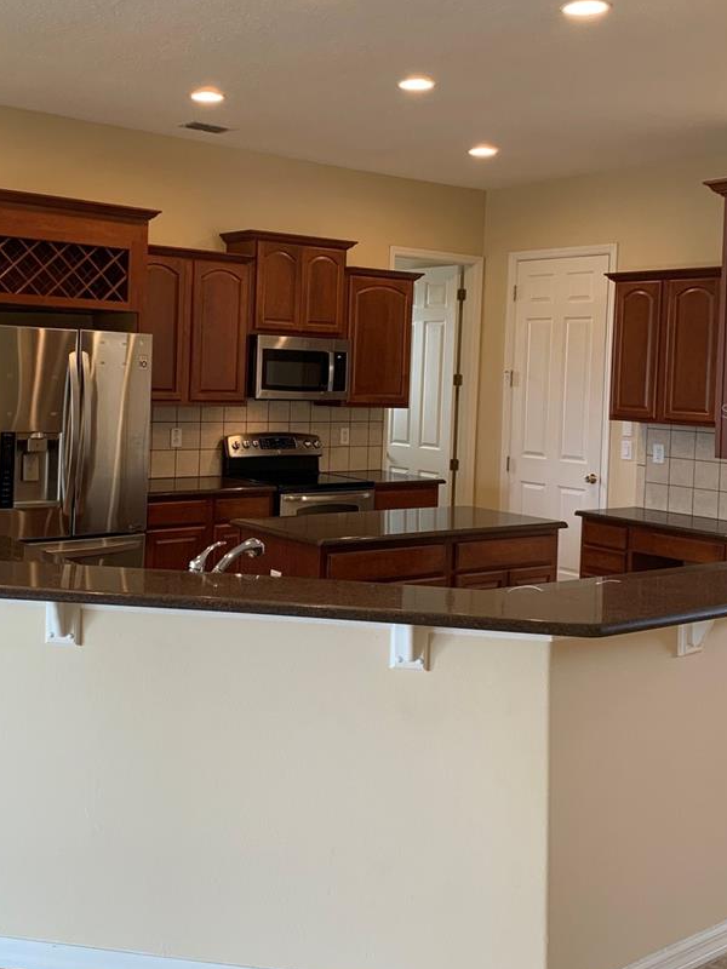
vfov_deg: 47.7
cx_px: 262
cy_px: 411
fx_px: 1092
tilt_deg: -0.6
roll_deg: -2.1
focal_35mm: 39
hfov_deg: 36.6
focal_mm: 4.25
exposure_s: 1/60
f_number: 1.8
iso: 80
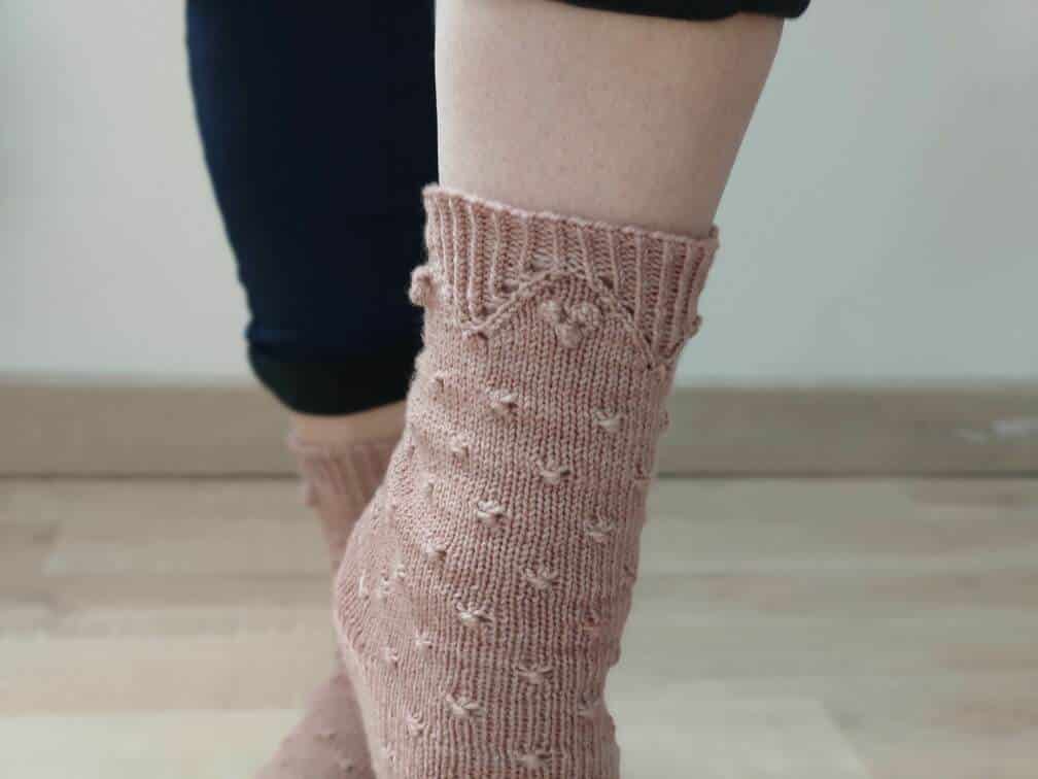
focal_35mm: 41
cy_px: 390
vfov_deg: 35.1
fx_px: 1229
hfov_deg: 45.8
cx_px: 519
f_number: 2
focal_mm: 8.16
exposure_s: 1/33
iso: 804
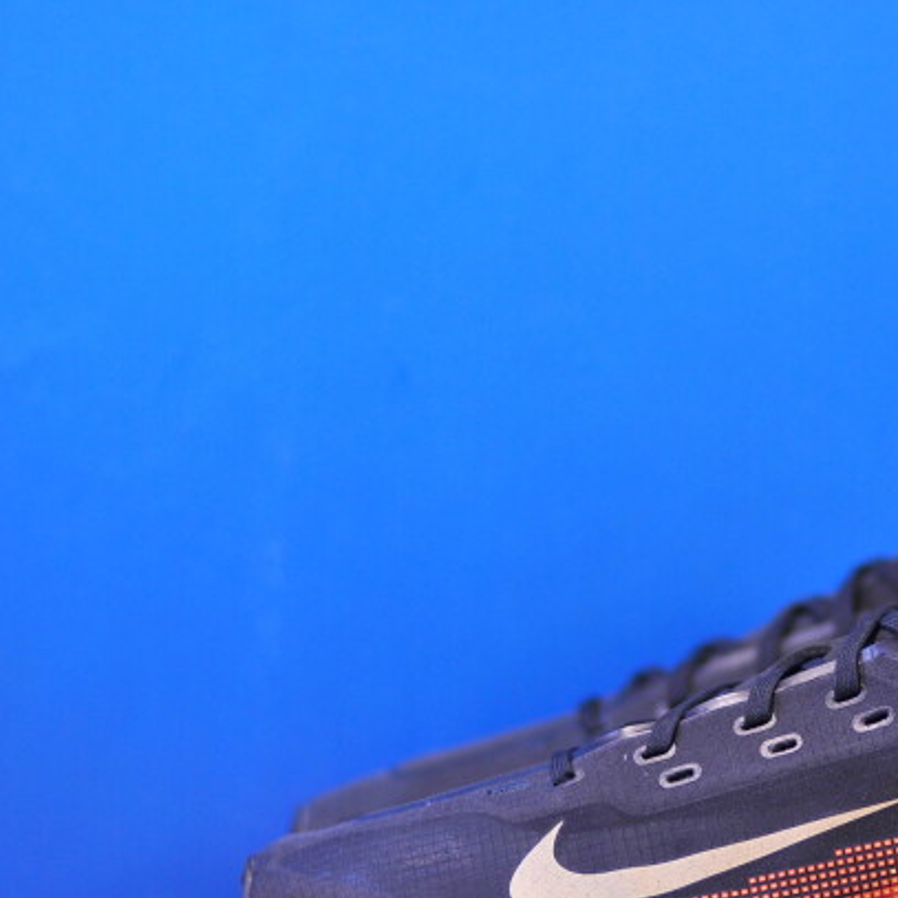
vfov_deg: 13.9
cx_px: 830
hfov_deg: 13.8
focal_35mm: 125
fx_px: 3669
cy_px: 584
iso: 250
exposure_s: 1/320
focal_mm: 50
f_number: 2
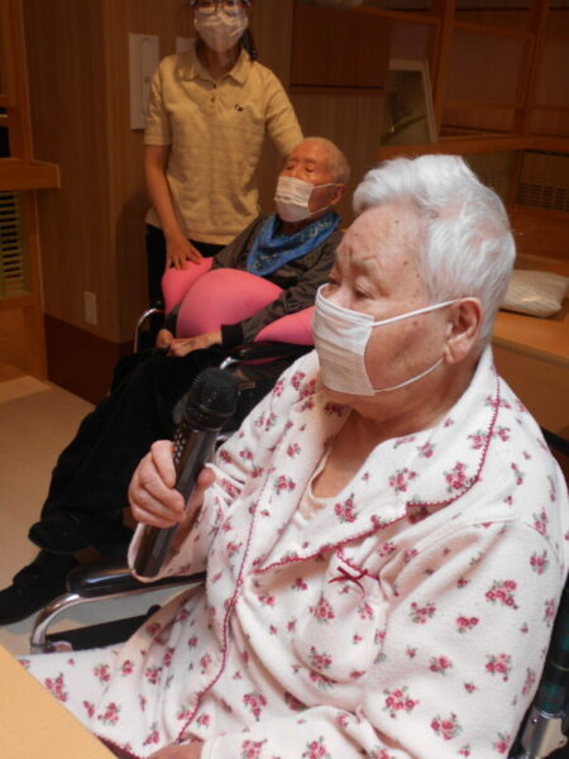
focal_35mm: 34
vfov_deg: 54.0
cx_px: 284
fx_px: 745
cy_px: 380
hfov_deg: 41.8
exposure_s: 1/30
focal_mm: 5.8
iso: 100
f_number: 3.6
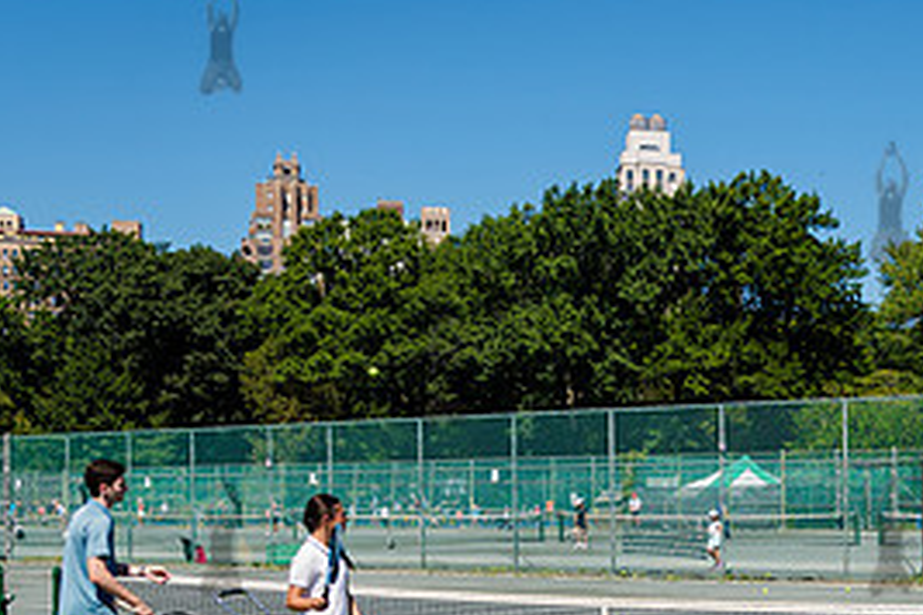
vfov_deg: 21.2
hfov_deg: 30.0
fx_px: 1615
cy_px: 534
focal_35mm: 63
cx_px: 888
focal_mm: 29
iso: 200
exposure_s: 1/2000
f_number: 3.5
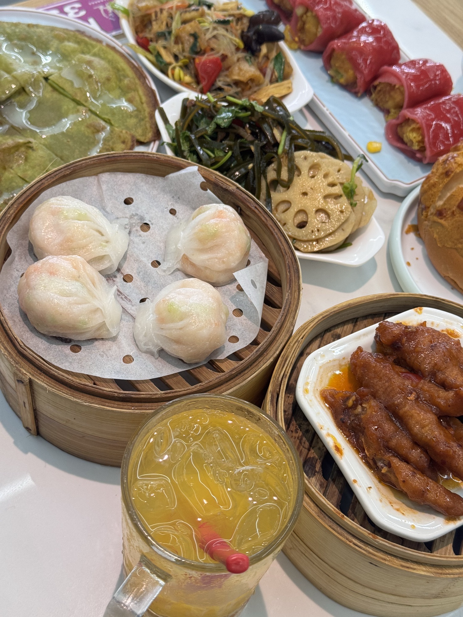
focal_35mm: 48
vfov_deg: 39.7
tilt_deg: -55.7
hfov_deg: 30.3
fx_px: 856
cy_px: 308
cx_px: 232
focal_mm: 6.76
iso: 80
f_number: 1.78
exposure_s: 1/50
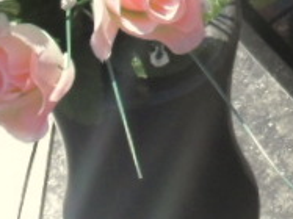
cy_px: -138
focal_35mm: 312
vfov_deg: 4.7
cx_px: 683
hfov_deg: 6.1
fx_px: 2639
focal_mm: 10.1
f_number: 4.3
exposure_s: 1/500
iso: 100
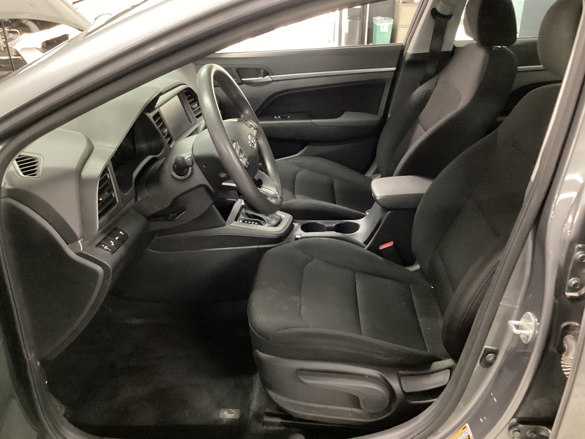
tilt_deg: -27.0
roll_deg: -0.8
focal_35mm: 32
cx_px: 298
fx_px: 541
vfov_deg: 44.2
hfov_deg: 56.8
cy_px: 218
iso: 640
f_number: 2.4
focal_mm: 3.3
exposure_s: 1/17
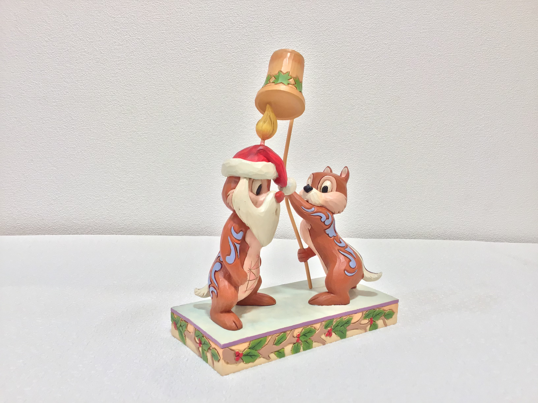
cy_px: 202
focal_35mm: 31
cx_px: 269
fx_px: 482
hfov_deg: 58.4
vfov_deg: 45.4
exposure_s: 1/33
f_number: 2.4
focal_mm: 3.3
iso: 40
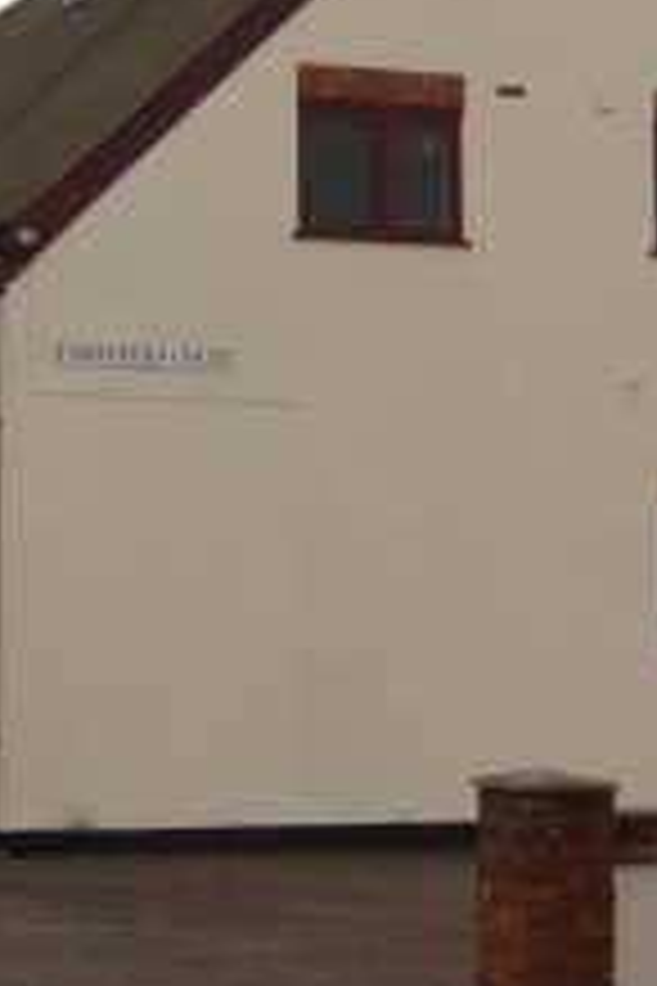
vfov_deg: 21.7
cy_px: 241
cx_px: 468
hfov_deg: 14.7
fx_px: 2546
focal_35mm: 93
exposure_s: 1/192
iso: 100
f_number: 2.8
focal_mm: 8
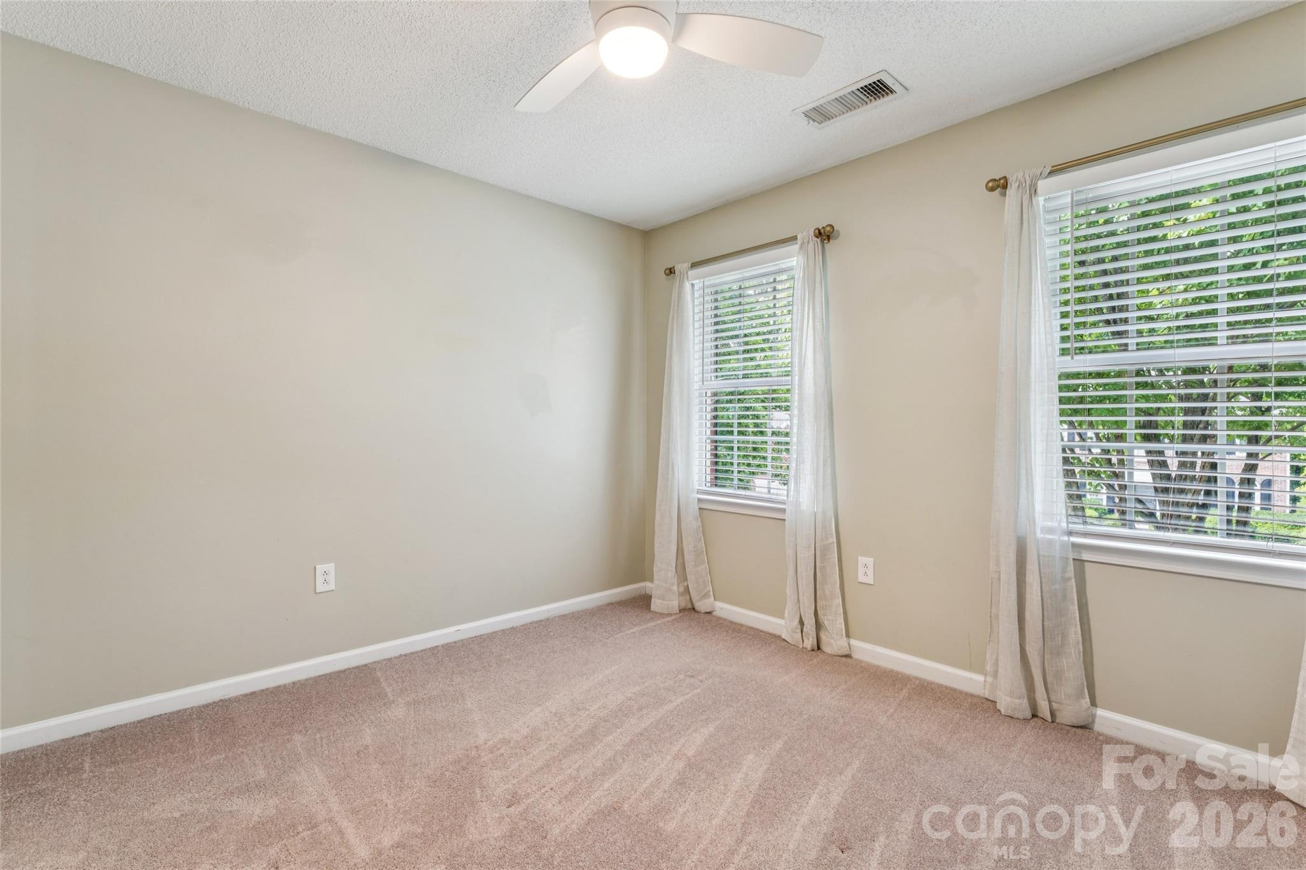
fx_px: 598
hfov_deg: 95.0
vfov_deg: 72.0
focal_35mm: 16
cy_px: 435
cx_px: 653
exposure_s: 1.3
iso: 100
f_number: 13
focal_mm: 16.5
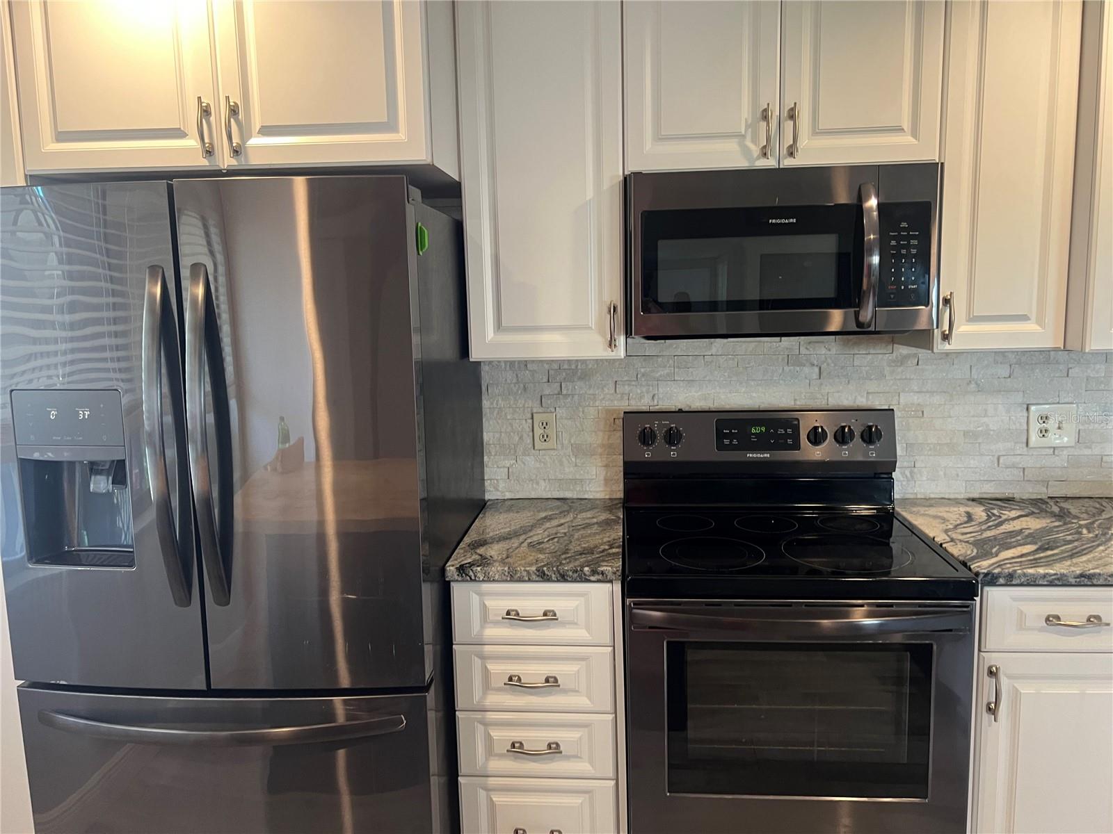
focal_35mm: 26
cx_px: 556
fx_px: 836
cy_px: 417
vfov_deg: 53.1
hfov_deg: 67.3
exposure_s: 1/60
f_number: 1.5
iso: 200
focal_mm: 5.7
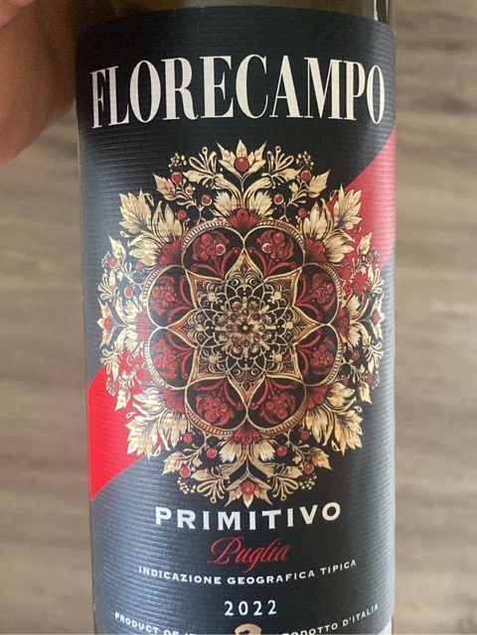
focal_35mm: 64
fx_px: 1176
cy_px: 318
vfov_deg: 30.3
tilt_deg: -72.3
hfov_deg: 22.9
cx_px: 238
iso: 500
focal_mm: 3.99
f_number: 1.8
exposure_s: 1/40
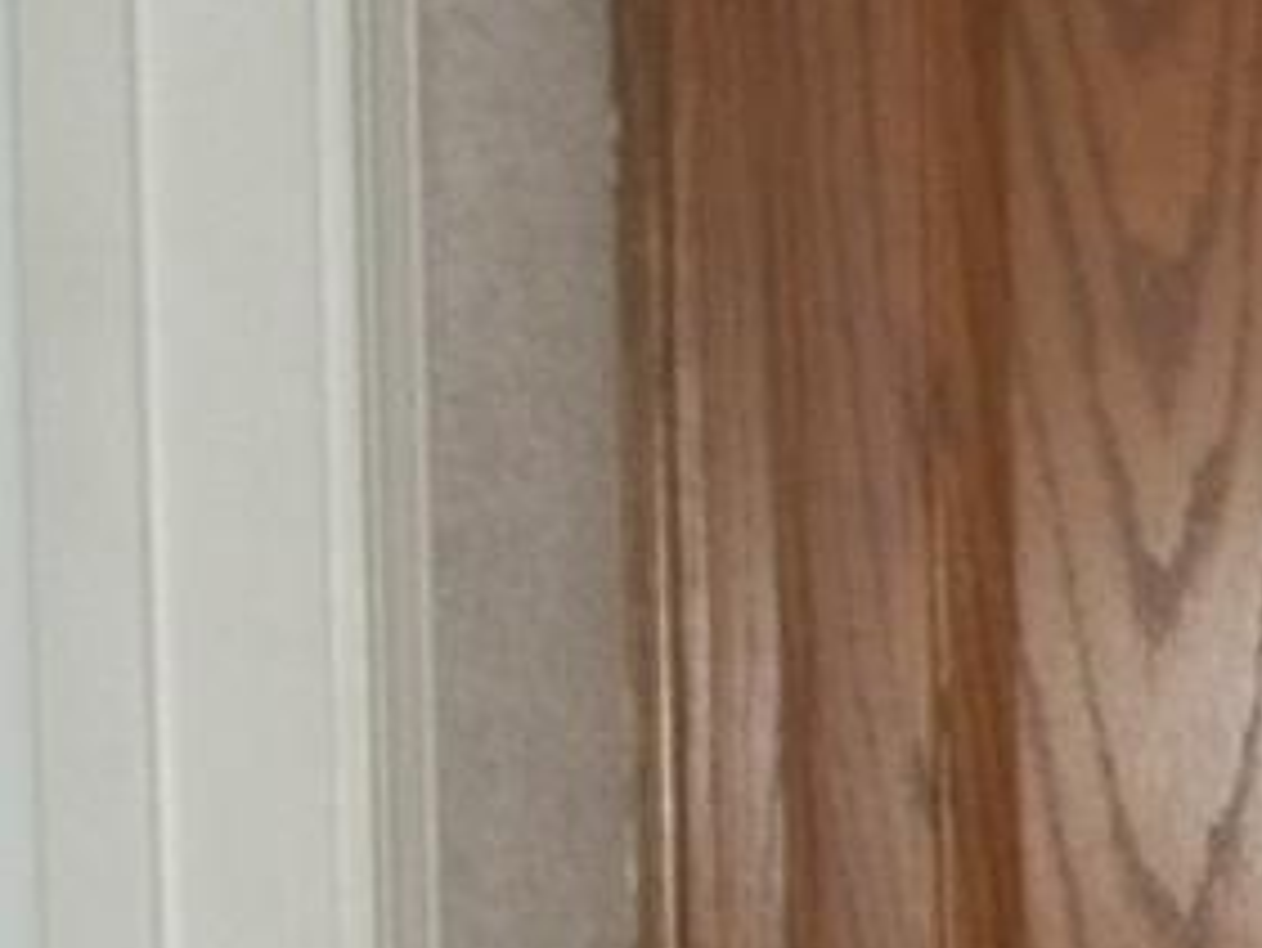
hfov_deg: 10.4
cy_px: 1712
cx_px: 2497
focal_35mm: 176
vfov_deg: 8.1
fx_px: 6419
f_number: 3.3
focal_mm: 5.9
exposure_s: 1/30
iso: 160
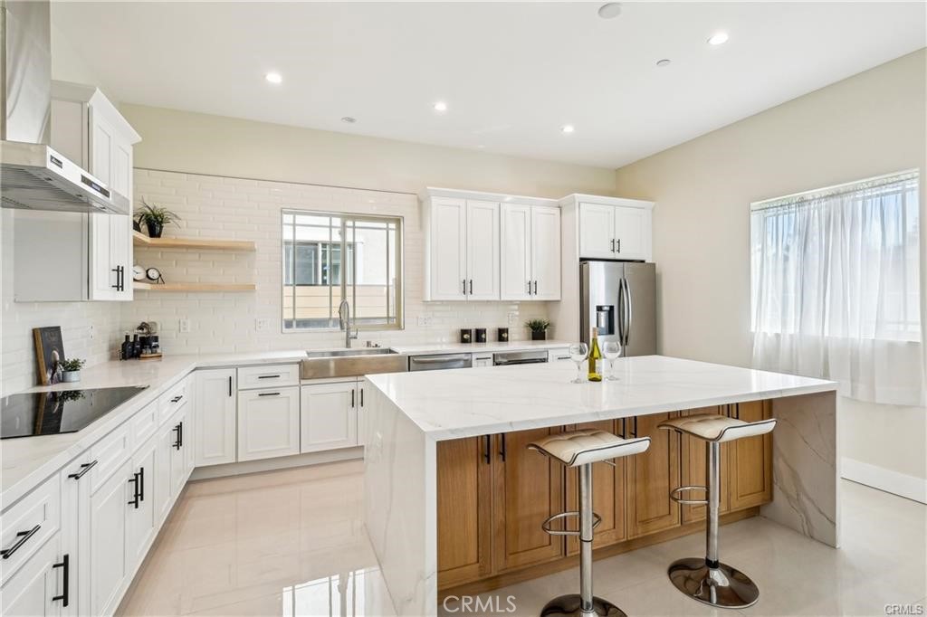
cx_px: 464
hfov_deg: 96.8
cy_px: 308
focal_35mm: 16
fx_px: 412
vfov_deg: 73.7
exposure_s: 1/20
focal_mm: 10.5
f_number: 8
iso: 160
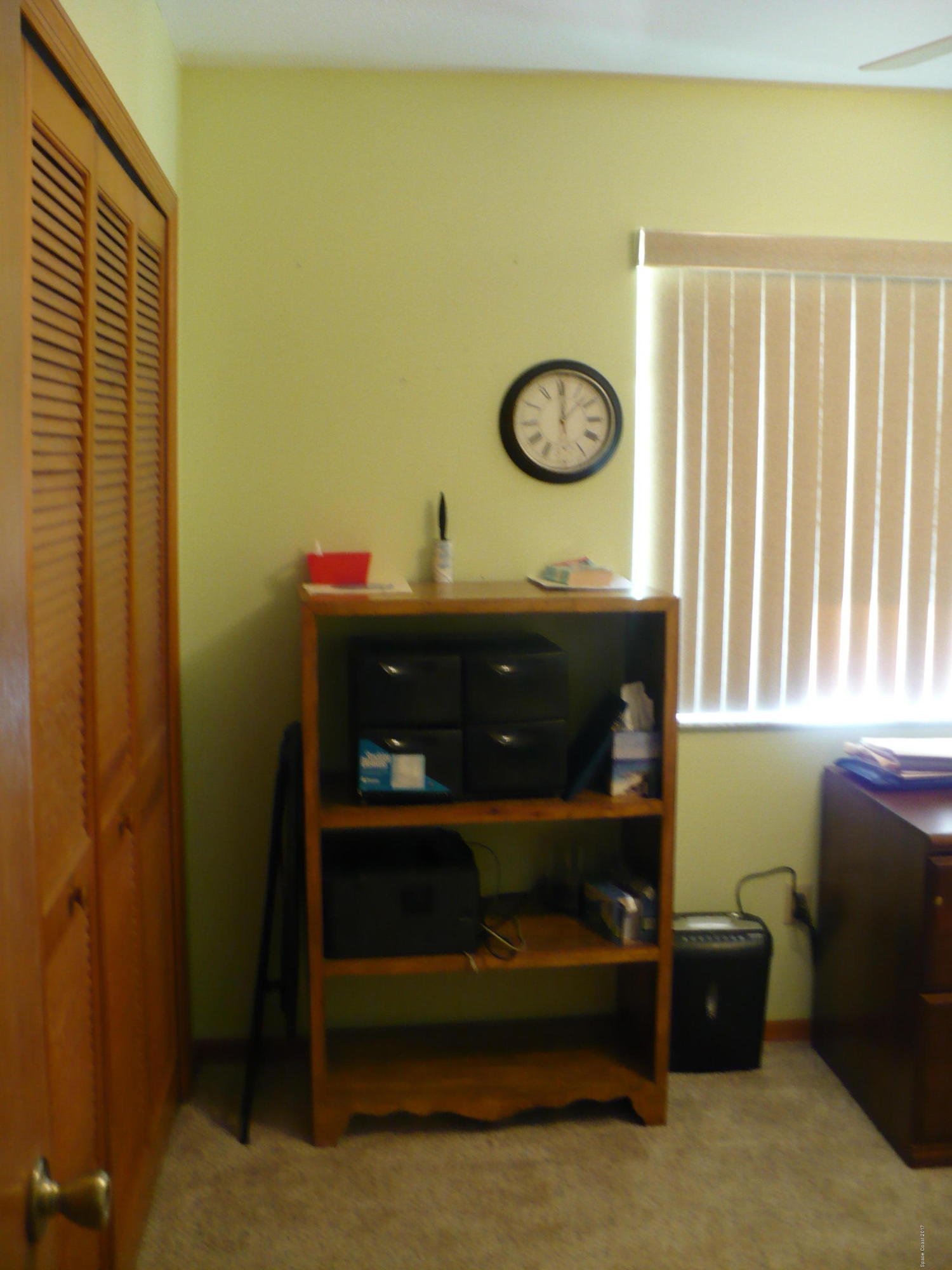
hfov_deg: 38.7
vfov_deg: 50.1
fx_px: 1357
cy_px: 635
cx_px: 476
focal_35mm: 37
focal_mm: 6.1
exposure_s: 1/5
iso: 200
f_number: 2.8
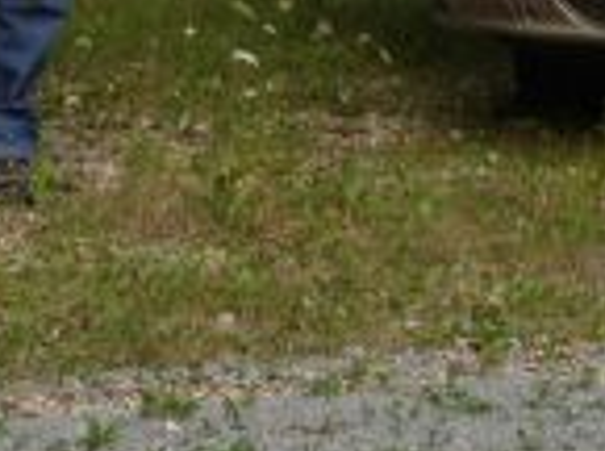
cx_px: 209
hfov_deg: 4.6
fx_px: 7566
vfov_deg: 3.4
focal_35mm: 434
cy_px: -405
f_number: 3.5
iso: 100
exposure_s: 1/148
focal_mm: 16.4
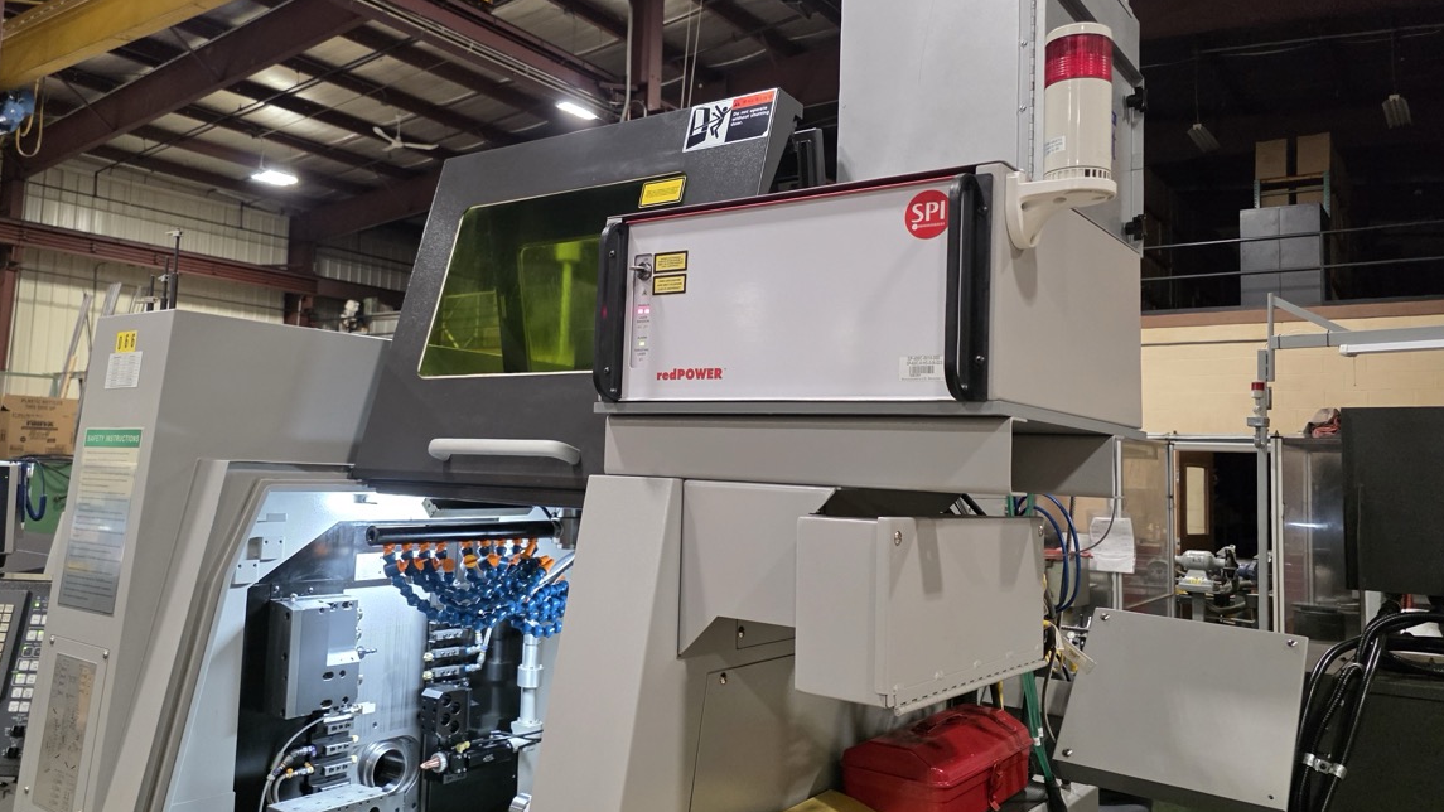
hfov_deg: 67.8
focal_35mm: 28
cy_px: 372
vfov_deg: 41.5
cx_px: 655
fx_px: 1072
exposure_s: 1/120
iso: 640
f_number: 1.7
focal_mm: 6.3
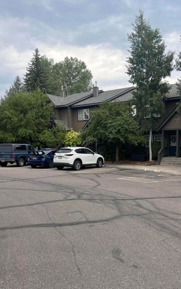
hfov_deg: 39.2
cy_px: 154
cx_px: 112
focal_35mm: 32
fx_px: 252
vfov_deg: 59.6
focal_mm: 5.1
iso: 50
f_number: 1.6
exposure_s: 1/1151
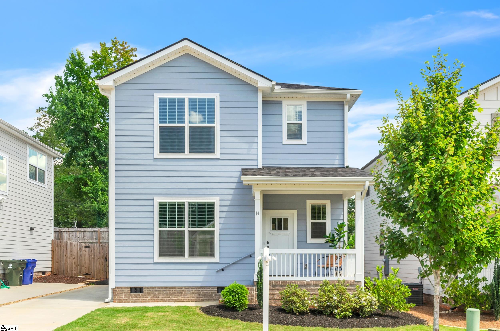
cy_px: 166
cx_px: 250
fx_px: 416
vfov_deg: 43.4
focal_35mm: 30
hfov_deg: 62.0
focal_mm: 20
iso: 250
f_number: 9
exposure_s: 1/125
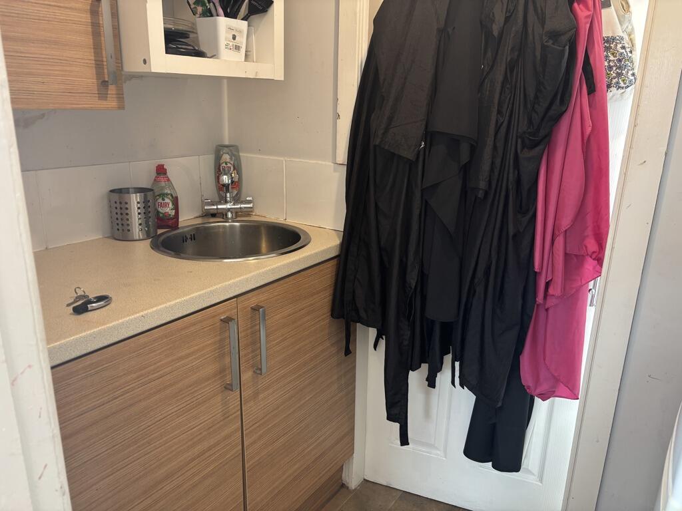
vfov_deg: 53.1
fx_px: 512
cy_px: 256
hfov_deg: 67.3
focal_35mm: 26
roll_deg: -1.6
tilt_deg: -19.4
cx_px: 341
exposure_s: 1/50
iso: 125
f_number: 1.6
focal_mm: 5.96
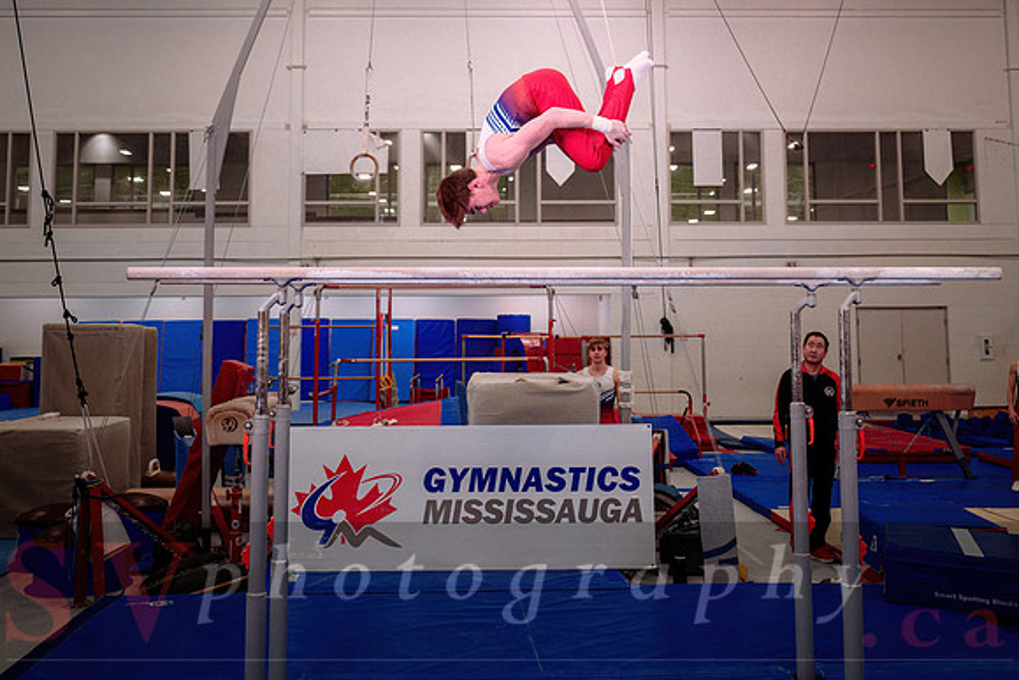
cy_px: 207
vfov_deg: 33.0
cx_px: 509
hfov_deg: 48.4
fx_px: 1134
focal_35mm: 40
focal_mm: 28
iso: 1600
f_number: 2.8
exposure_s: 1/800
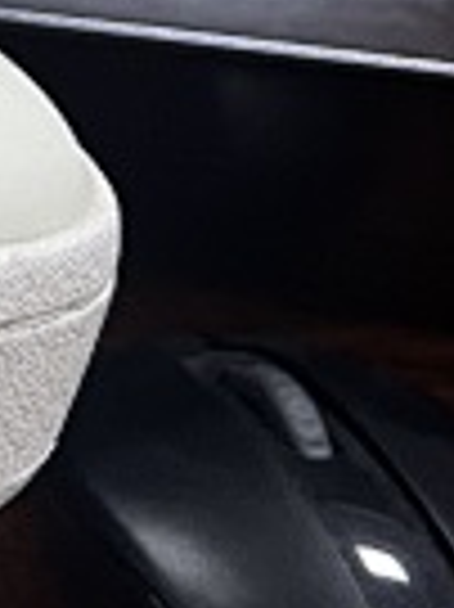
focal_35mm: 154
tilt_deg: -38.4
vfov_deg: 11.5
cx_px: -850
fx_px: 2697
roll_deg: -2.8
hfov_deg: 8.3
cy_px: -613
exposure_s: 1/100
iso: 80
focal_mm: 5.7
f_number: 1.5
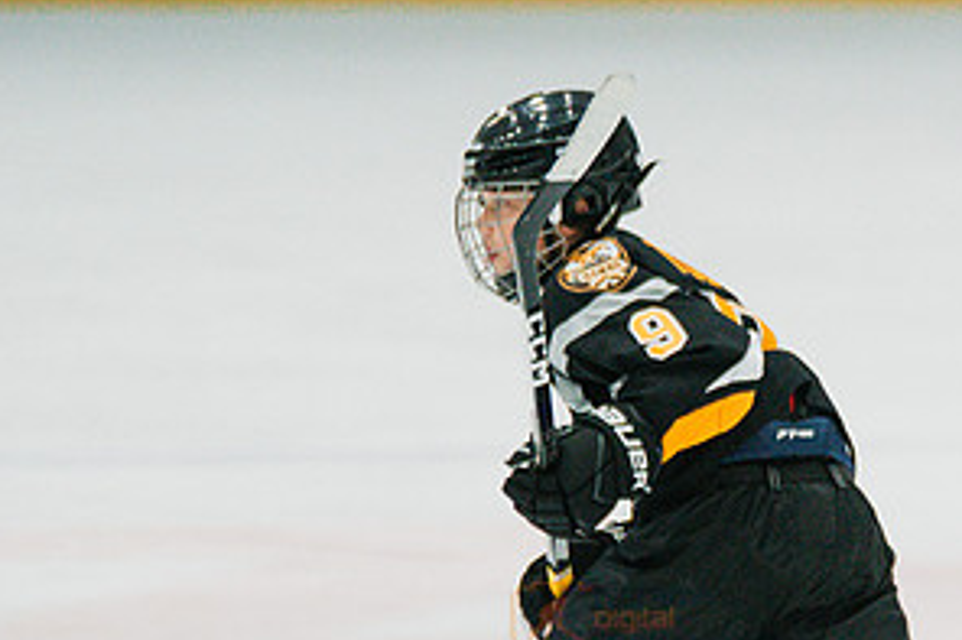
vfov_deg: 2.1
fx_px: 17332
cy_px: 733
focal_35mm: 649
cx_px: 964
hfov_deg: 3.2
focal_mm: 234
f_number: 3.2
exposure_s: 1/1600
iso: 3200
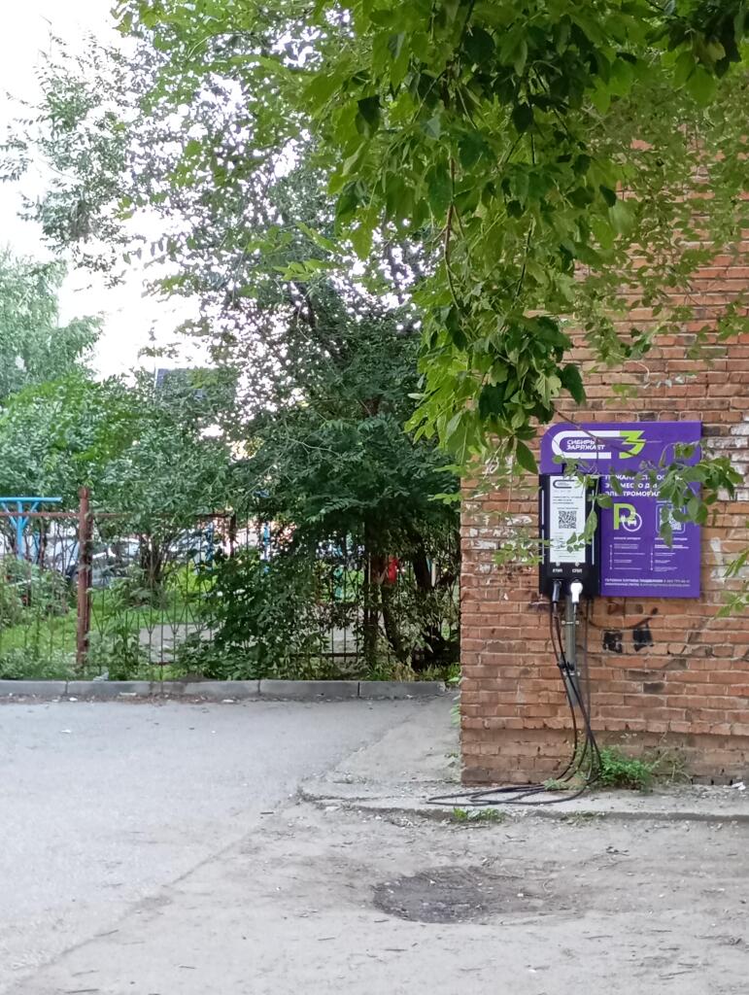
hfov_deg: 23.7
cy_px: 498
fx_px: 1784
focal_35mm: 62
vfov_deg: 31.2
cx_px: 374
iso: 362
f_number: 1.8
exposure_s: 1/33.3
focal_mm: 4.27
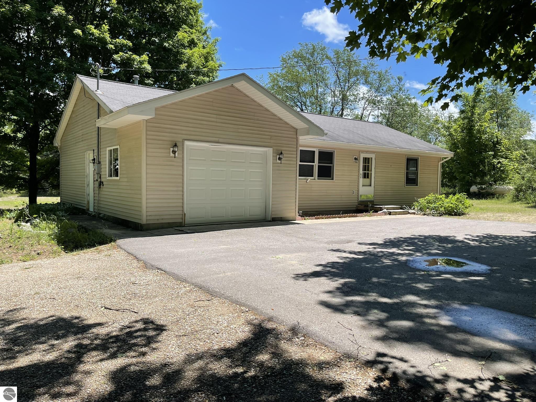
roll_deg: -0.9
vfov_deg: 54.9
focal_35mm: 25
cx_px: 268
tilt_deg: -3.6
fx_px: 387
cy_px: 201
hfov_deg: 69.4
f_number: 1.6
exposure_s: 1/2083
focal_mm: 5.1
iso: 32
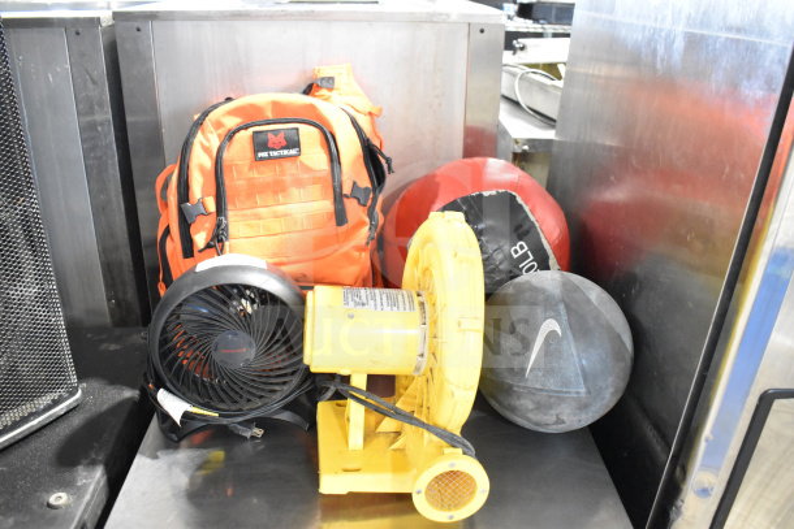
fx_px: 662
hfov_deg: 61.9
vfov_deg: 43.6
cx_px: 397
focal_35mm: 30
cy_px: 264
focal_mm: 20
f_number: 4.5
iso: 6400
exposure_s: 1/80
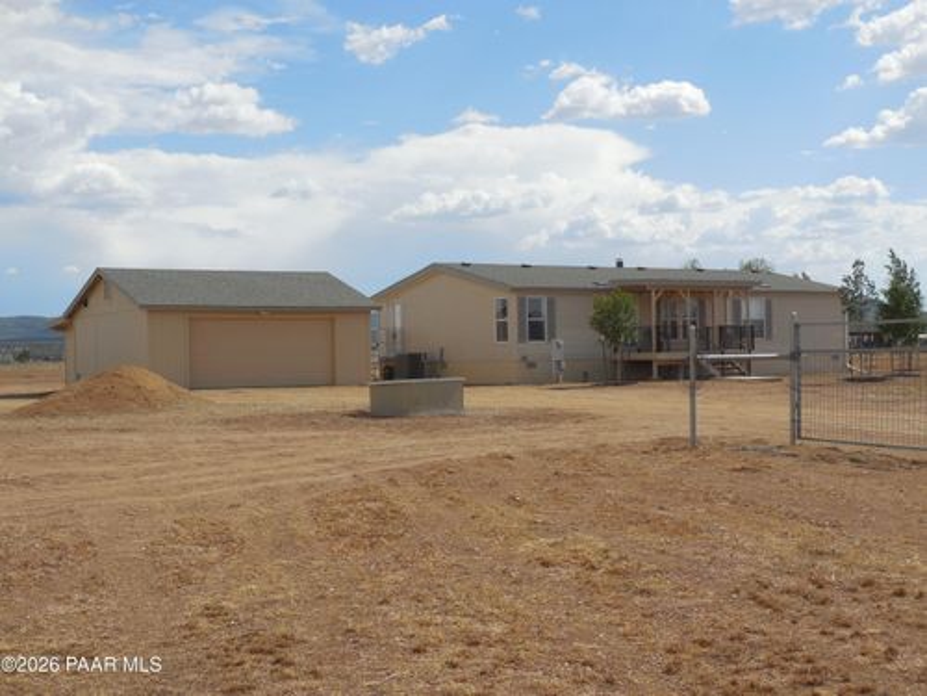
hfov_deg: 36.2
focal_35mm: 53
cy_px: 348
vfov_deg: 27.5
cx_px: 464
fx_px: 1419
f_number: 4
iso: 125
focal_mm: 9.4
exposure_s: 1/1250
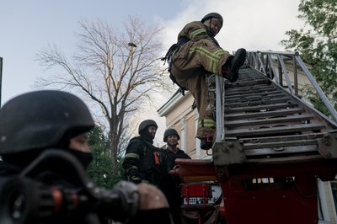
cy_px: 112
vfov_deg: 37.8
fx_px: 327
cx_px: 168
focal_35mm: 35
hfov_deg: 54.5
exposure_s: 1/1600
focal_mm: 35
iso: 1000
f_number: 3.2
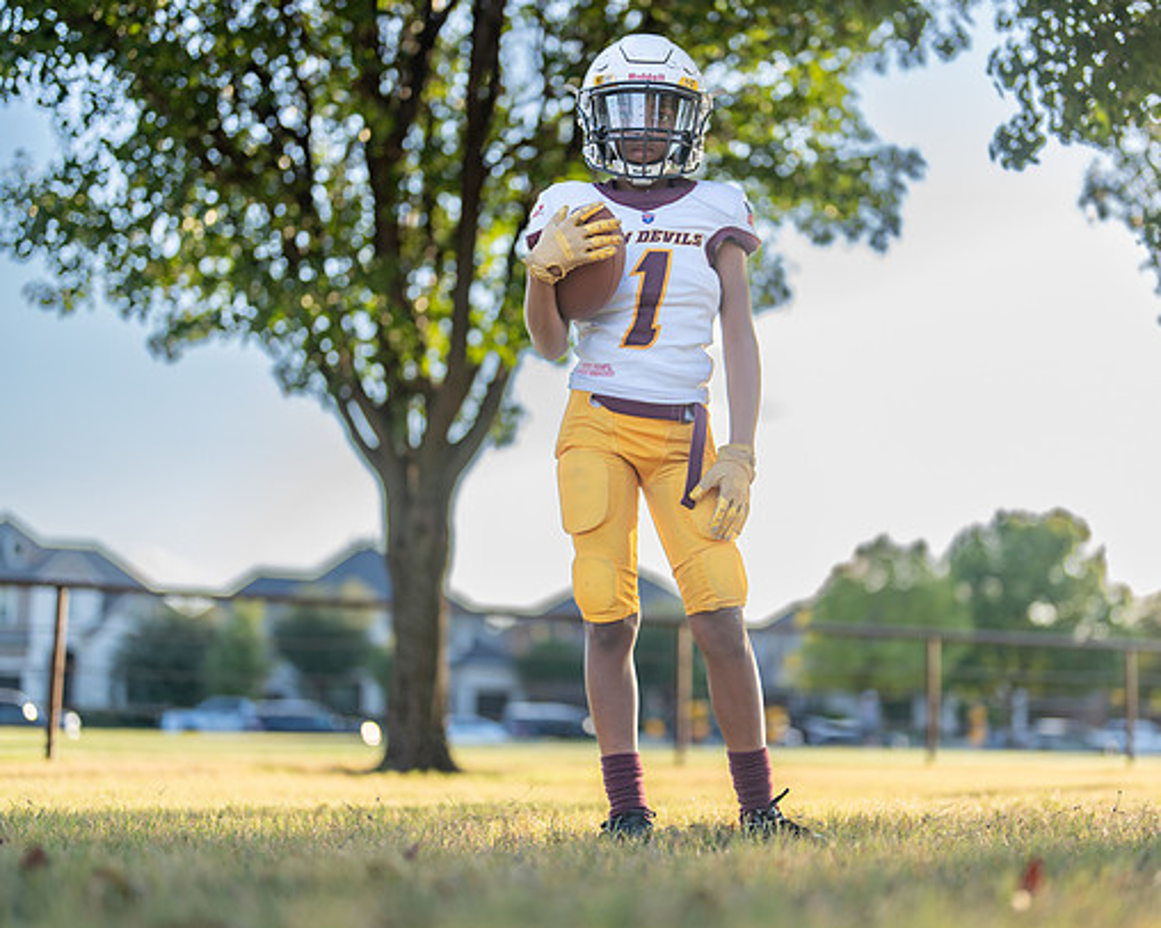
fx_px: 1992
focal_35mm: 58
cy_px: 466
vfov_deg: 26.2
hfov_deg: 32.5
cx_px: 644
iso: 100
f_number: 1.2
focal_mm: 50
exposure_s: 1/1600
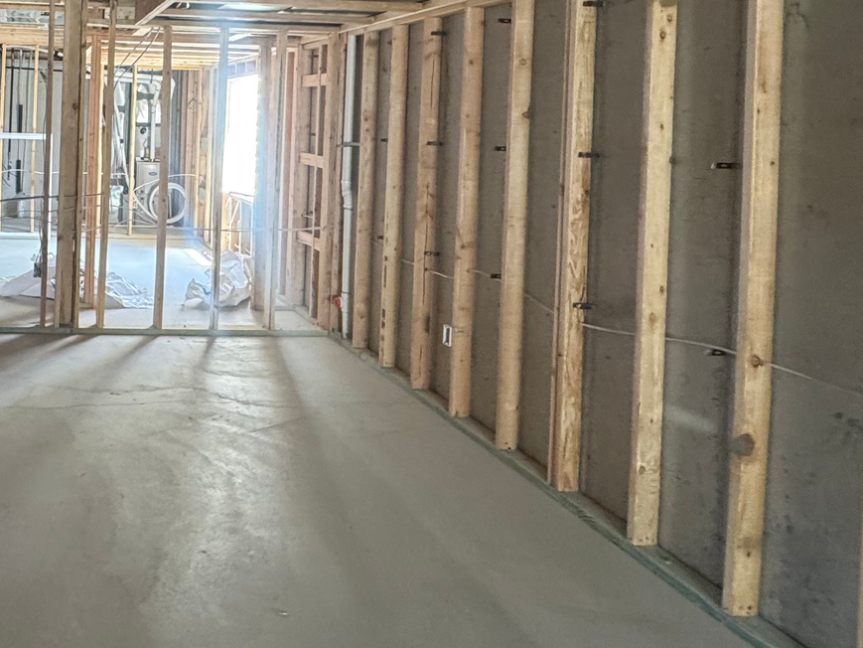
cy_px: 119
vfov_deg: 40.9
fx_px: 823
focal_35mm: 33
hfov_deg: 49.0
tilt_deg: -0.6
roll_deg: -1.6
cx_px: 77
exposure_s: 1/93
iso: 320
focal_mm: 2.22
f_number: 2.2
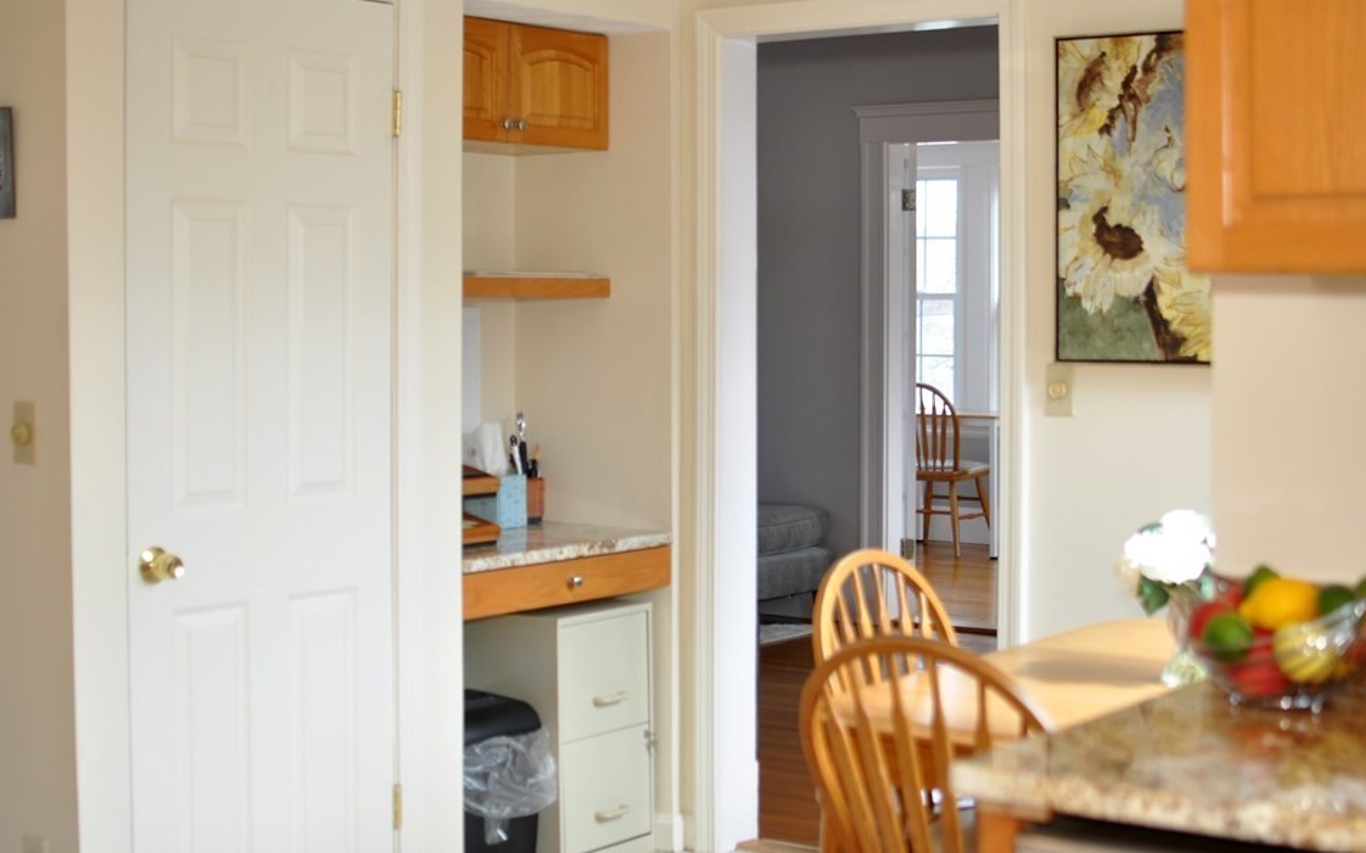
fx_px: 2142
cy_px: 434
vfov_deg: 22.5
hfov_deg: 35.4
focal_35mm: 58
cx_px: 727
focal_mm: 35
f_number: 2.5
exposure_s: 1/200
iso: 200
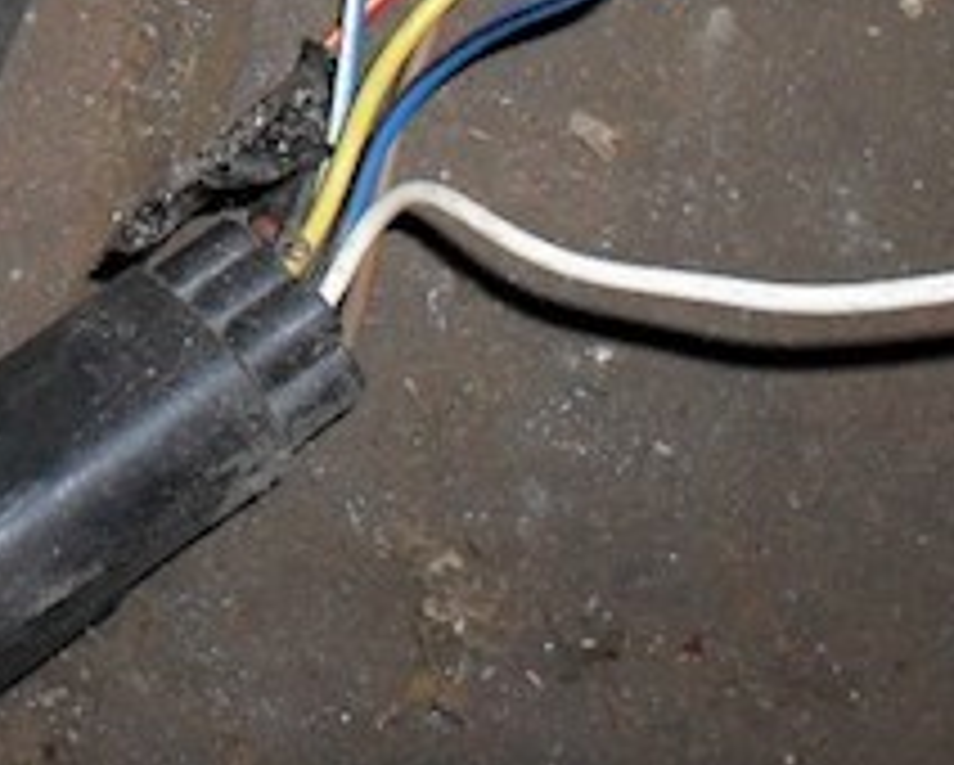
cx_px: -108
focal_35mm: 103
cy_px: -274
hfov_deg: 17.9
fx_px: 2911
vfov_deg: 14.3
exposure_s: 1/45
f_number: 3.2
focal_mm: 6.3
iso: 200
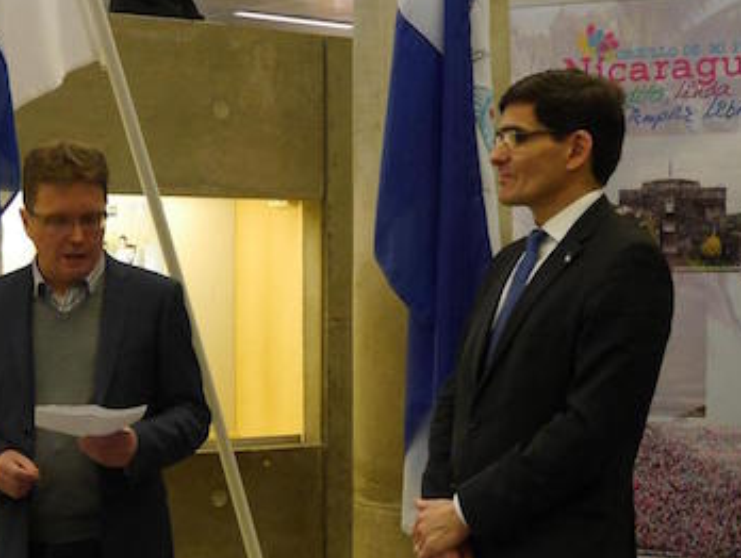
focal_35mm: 94
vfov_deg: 15.7
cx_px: 370
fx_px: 2015
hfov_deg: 20.8
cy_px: 404
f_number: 4.6
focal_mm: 22
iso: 1000
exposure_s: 1/60
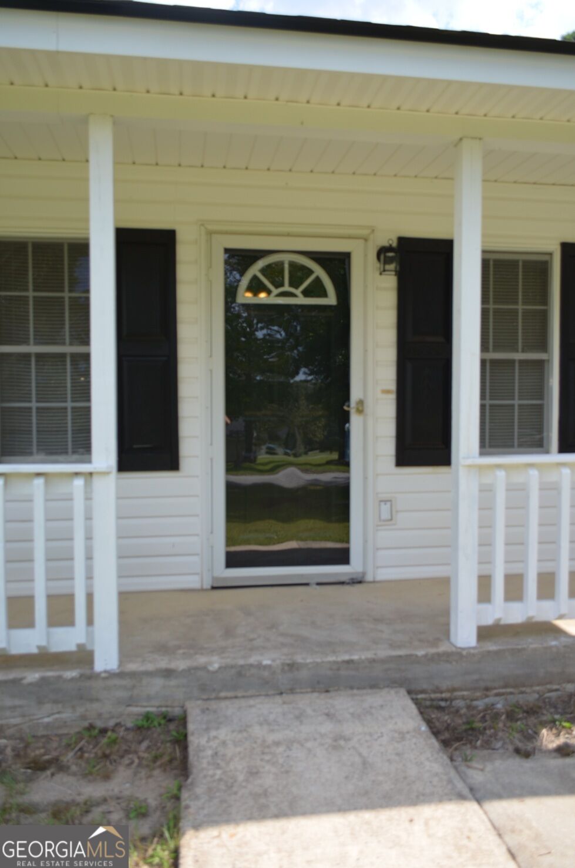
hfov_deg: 47.7
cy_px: 434
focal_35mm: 27
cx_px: 288
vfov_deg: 67.5
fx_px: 650
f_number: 3.5
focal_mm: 18
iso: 140
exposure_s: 1/500
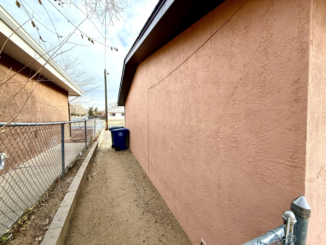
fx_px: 132
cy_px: 122
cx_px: 163
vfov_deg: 85.7
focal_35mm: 14
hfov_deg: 102.1
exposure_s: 1/264
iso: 64
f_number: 2.2
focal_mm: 2.22
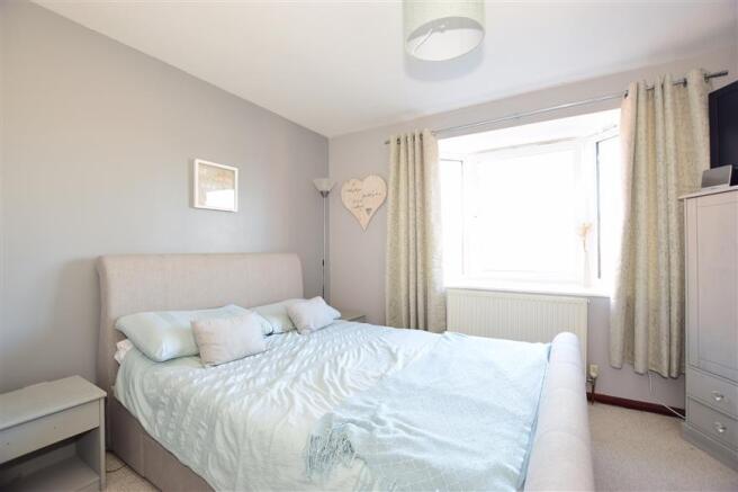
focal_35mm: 15
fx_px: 307
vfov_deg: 77.3
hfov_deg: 100.4
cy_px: 246
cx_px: 369
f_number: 5
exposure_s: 1/20
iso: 200
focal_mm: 10
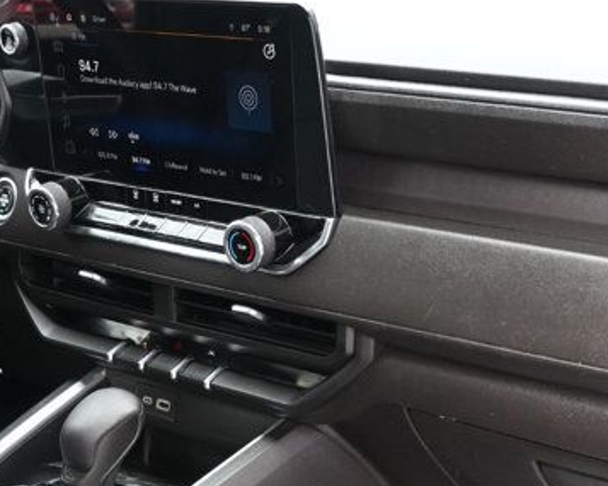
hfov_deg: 26.8
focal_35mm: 71
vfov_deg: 21.0
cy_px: 460
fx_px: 1271
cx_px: 371
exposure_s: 1/125
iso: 800
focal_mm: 17.5
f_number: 3.5
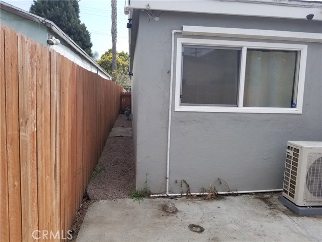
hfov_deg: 67.3
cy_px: 121
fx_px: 242
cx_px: 161
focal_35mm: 26
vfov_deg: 53.1
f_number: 1.7
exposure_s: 1/1200
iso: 50
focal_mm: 4.3
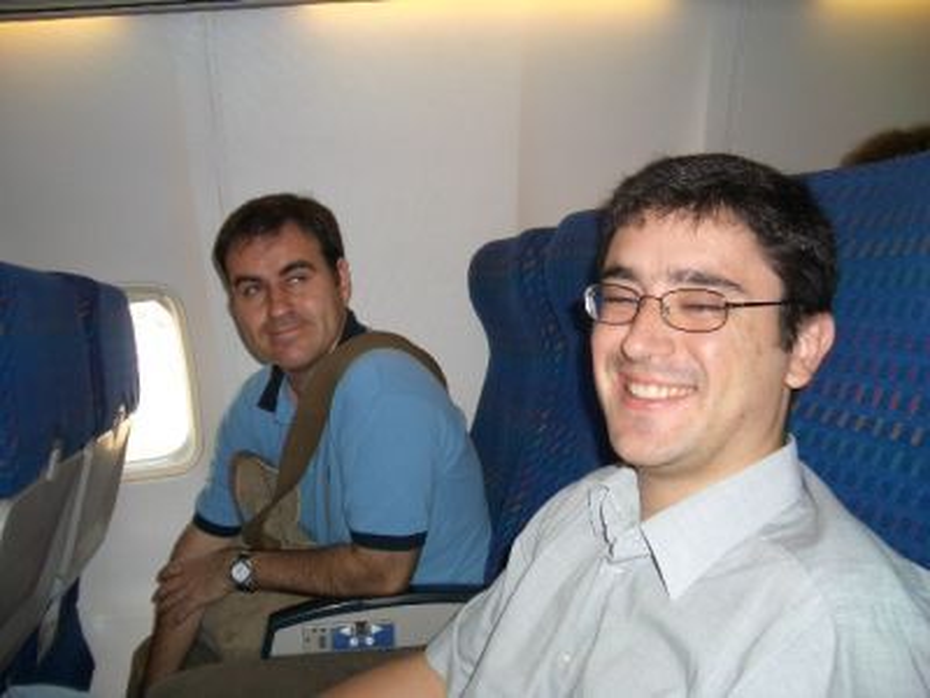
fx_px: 940
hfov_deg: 52.6
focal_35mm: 35
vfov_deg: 40.7
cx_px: 465
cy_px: 349
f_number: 2.6
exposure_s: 1/60
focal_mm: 5.8
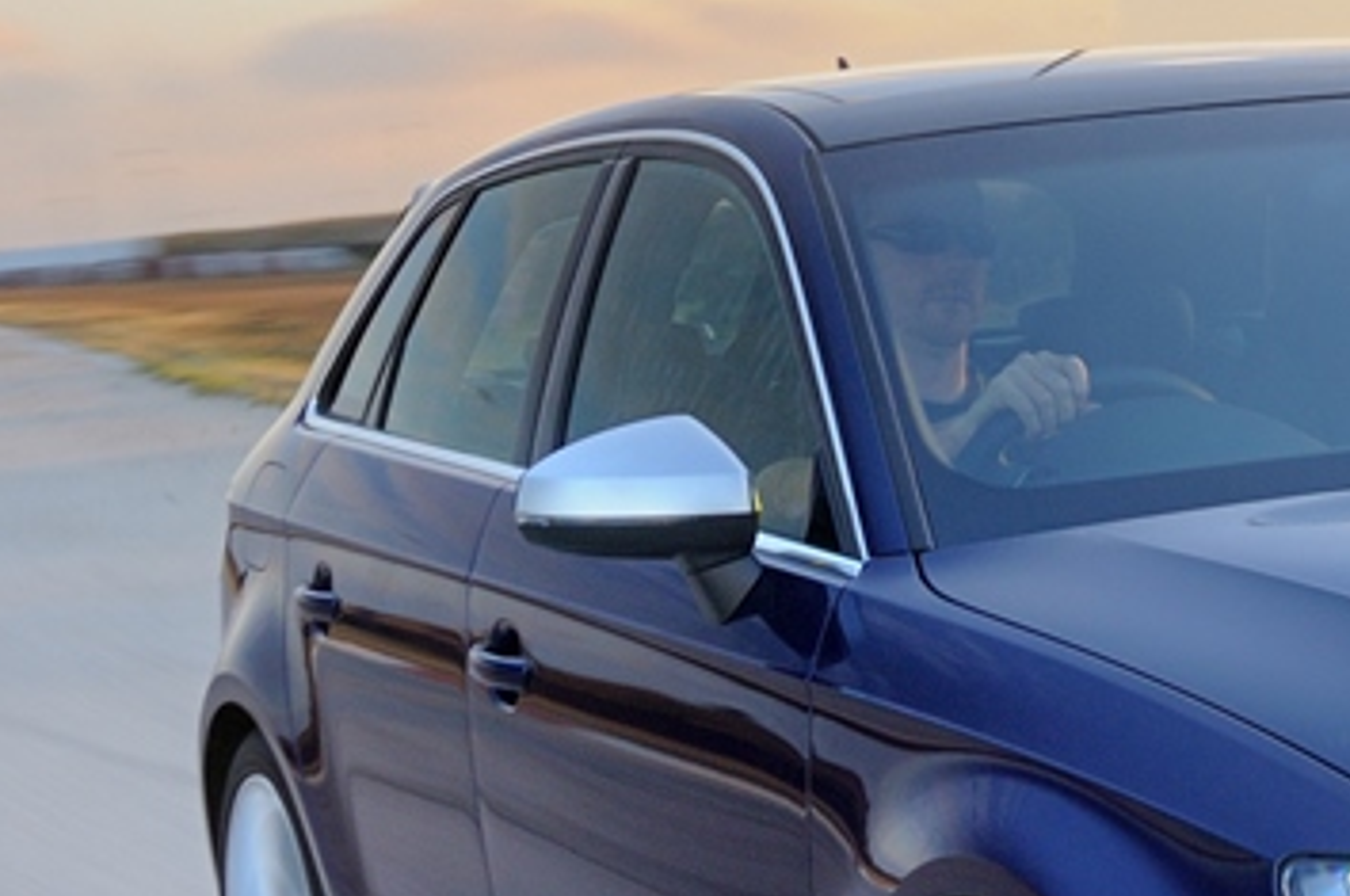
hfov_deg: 14.8
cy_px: 728
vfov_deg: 10.1
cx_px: 1609
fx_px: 5035
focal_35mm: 134
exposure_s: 1/10
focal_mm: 31
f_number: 8
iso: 200
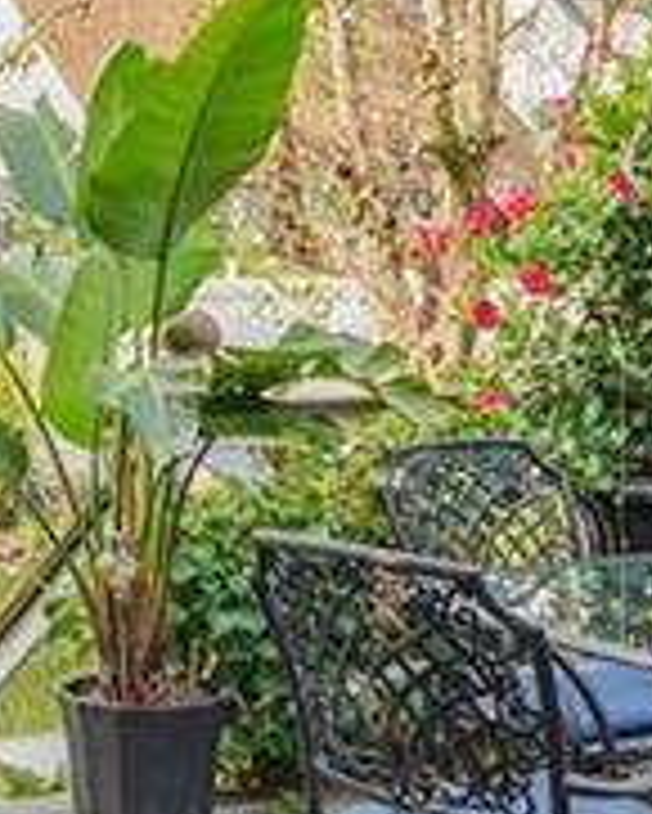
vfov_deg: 22.2
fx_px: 2049
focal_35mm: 85
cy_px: 189
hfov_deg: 17.3
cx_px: -112
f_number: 5
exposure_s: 1/100
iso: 100
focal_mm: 16
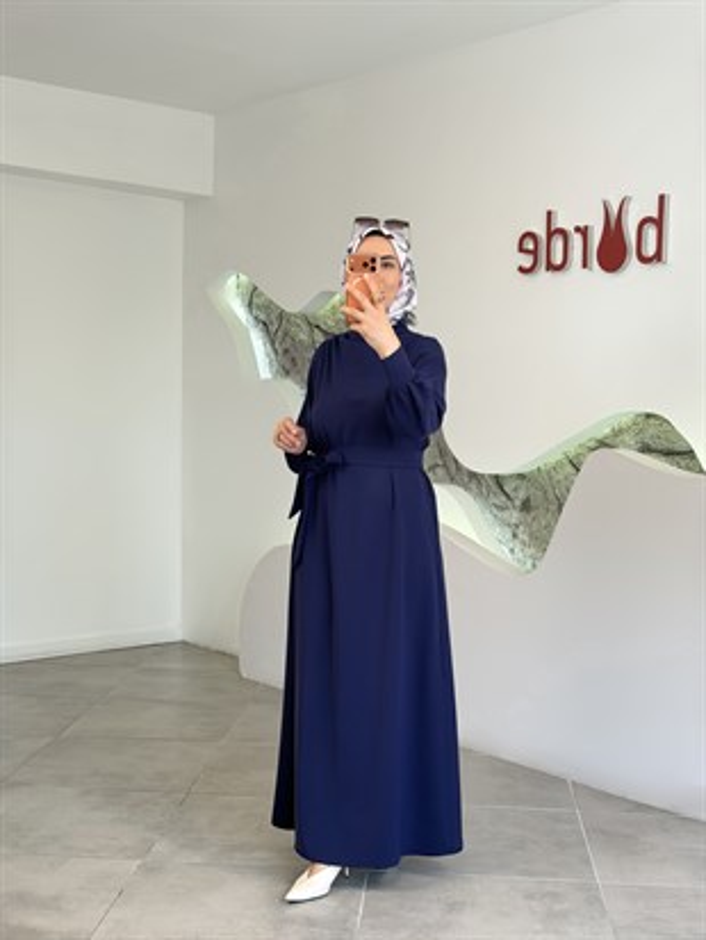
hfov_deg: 30.3
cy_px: 470
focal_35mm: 48
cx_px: 353
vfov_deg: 39.6
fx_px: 1305
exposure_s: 1/121
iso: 50
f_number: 1.78
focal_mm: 6.76
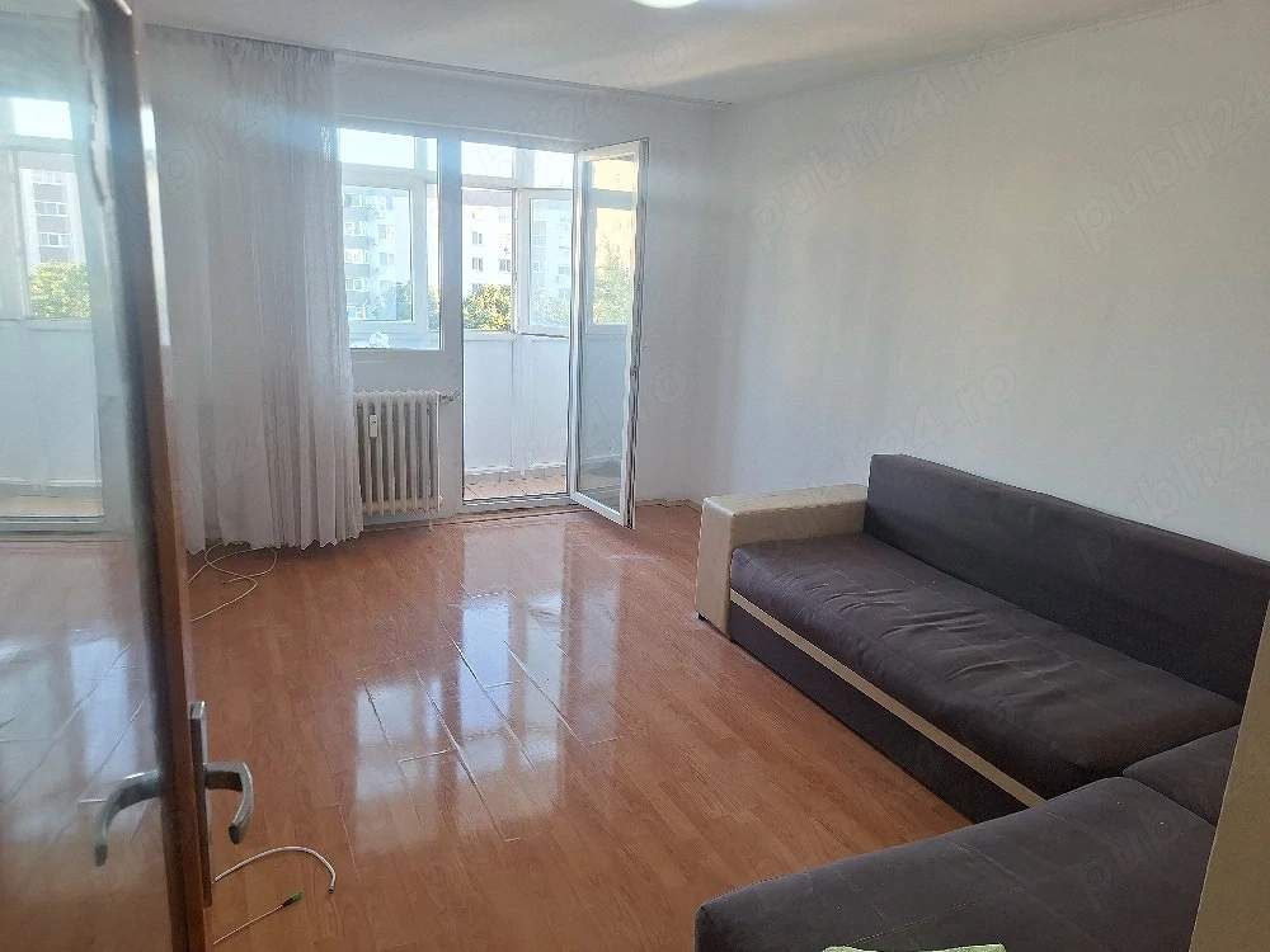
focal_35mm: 23
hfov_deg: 73.9
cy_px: 476
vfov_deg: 58.9
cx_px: 635
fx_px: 844
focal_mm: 5.54
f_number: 1.8
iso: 80
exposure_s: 1/100
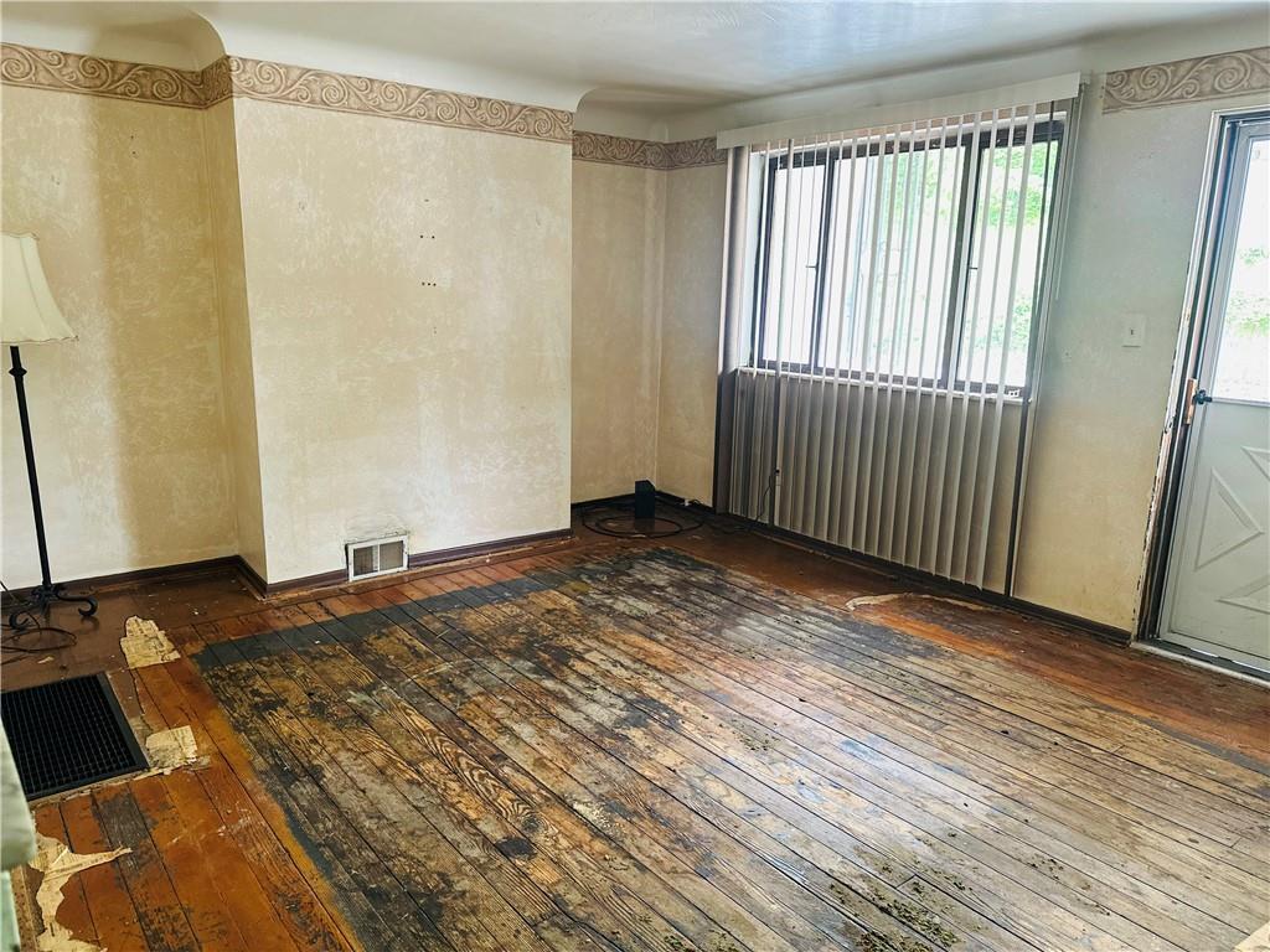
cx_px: 635
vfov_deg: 56.8
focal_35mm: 24
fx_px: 881
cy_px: 476
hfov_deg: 71.6
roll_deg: -2.9
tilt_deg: -12.6
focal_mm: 6.86
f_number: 1.78
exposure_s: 1/60
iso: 320
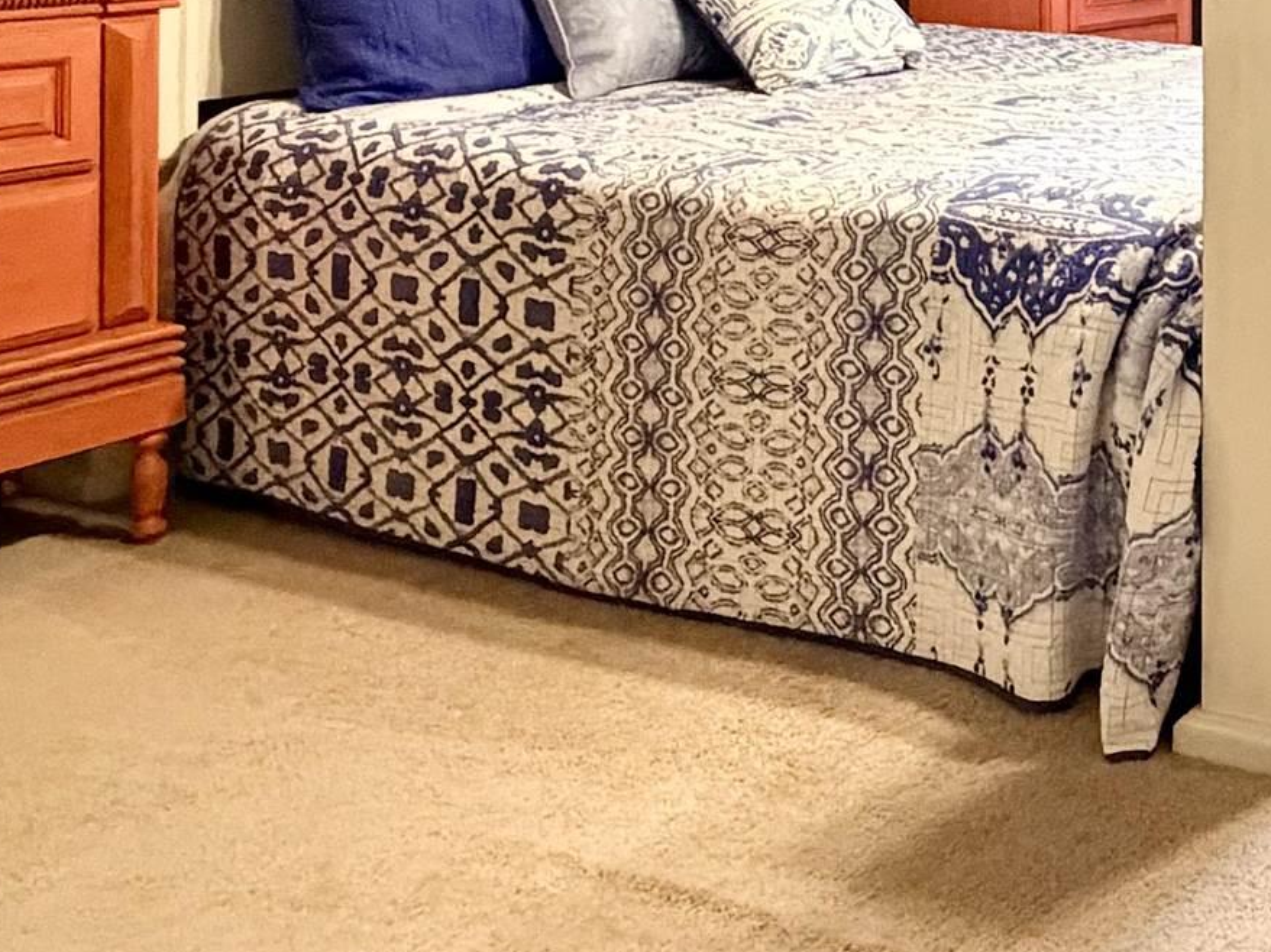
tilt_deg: +1.0
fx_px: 1799
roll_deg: +0.5
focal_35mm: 49
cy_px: -172
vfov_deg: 26.5
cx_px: 1576
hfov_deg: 31.6
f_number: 2.2
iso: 640
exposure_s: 1/60
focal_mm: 2.22
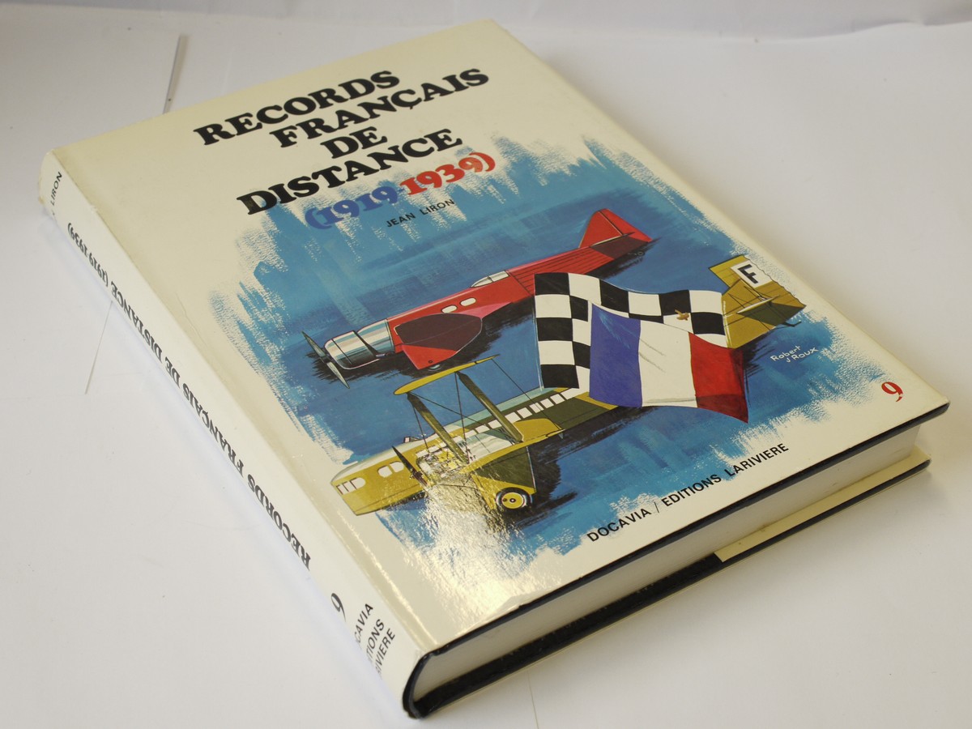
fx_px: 1685
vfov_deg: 24.4
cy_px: 364
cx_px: 486
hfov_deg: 32.2
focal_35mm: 60
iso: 400
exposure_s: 1/50
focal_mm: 30
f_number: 8
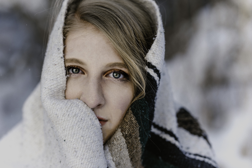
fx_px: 945
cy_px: 84
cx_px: 126
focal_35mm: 135
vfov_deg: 10.2
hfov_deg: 15.2
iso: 80
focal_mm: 135
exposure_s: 1/250
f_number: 2.2
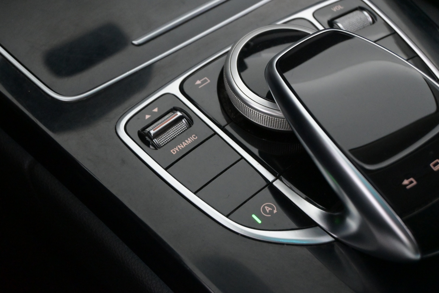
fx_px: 732
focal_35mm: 60
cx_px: 220
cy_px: 146
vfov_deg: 22.6
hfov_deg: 33.4
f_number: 5.6
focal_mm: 40
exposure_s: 1/60
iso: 5000
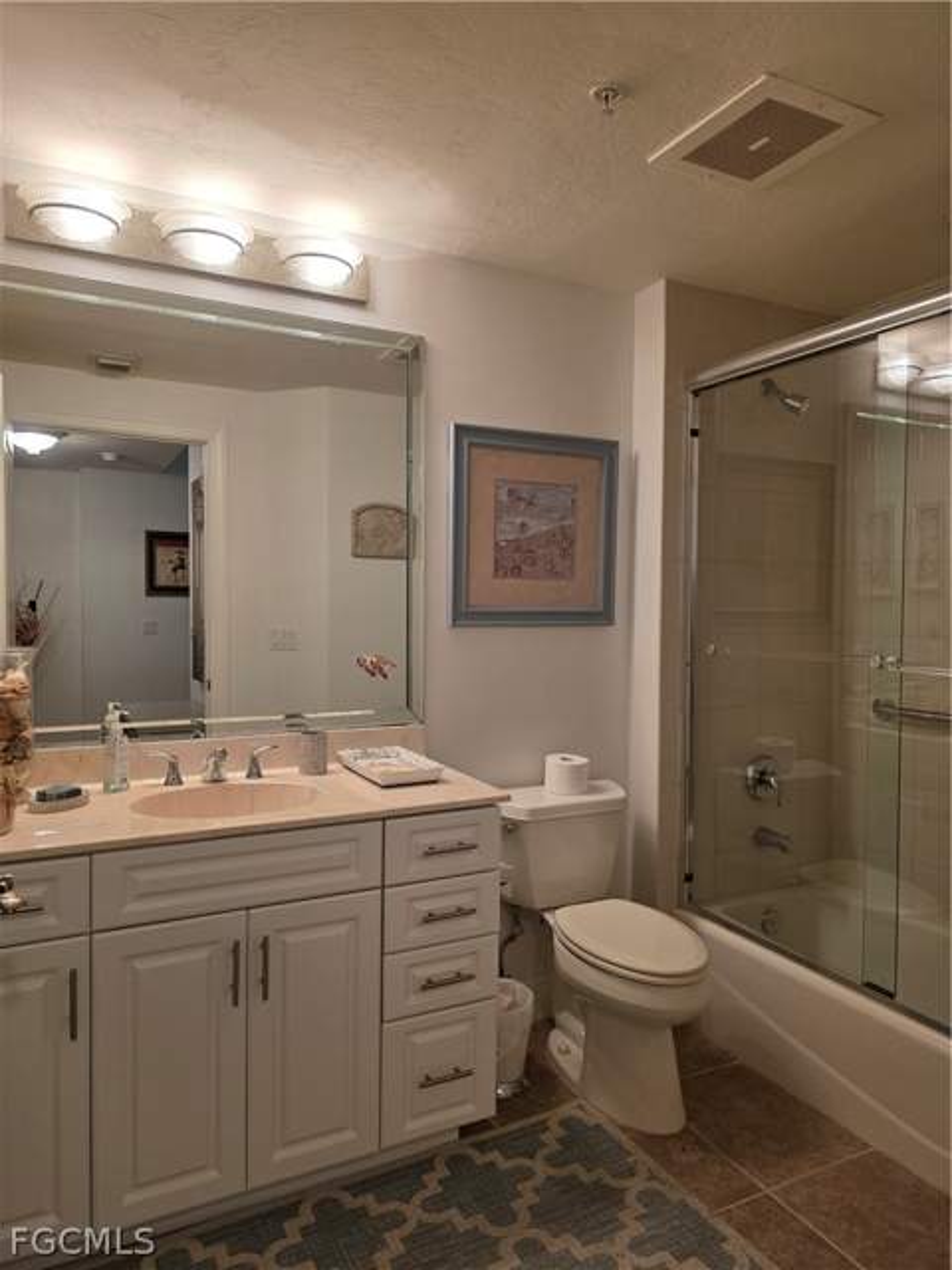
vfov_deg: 73.9
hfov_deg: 58.9
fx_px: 843
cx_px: 476
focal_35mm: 23
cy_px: 635
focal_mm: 6.3
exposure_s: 1/120
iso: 160
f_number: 1.7
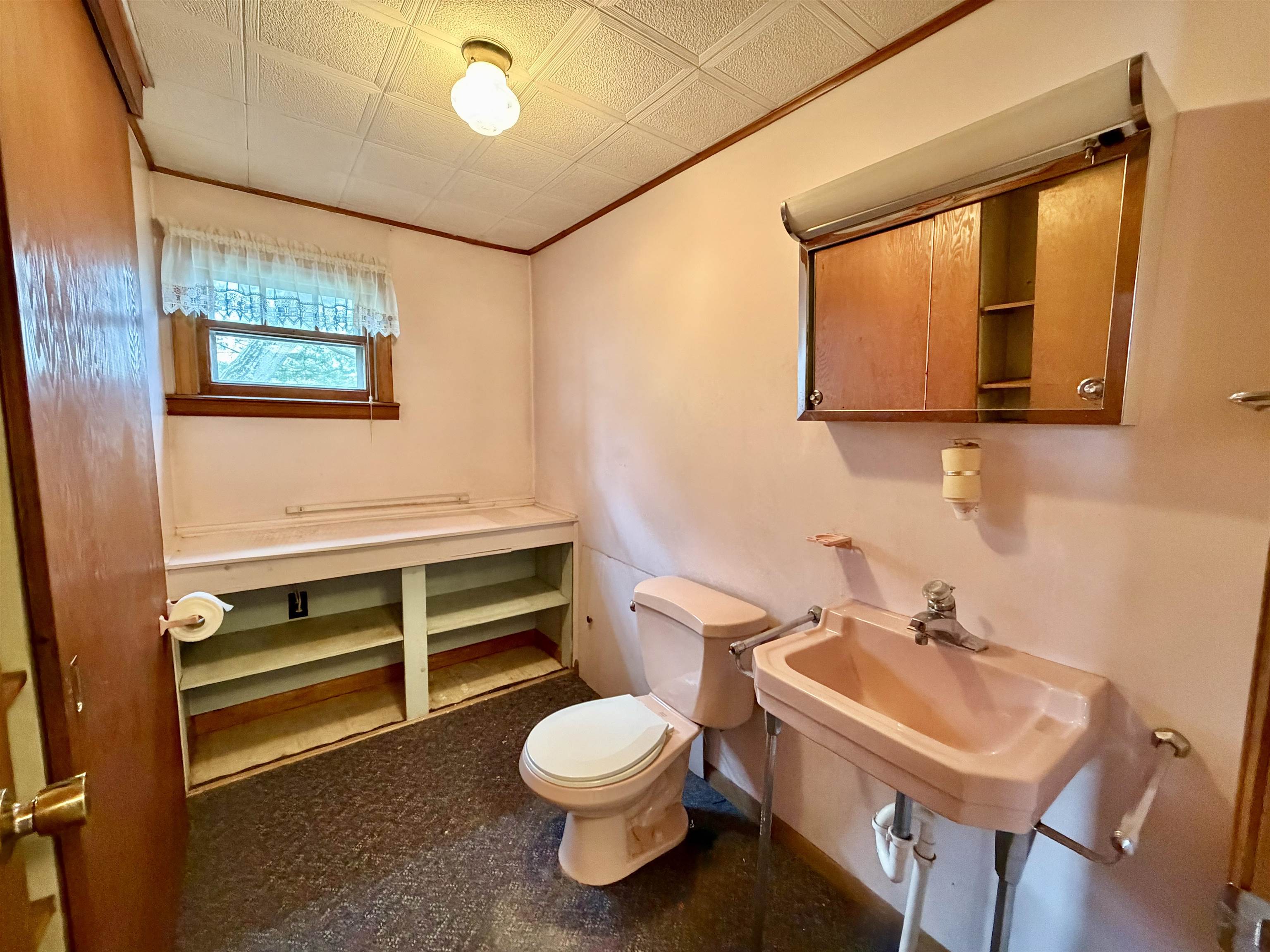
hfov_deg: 102.1
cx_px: 635
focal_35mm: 14
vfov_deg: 85.7
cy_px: 476
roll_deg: -1.1
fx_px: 514
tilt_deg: -5.5
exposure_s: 1/60
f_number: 2.2
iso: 640
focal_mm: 2.22
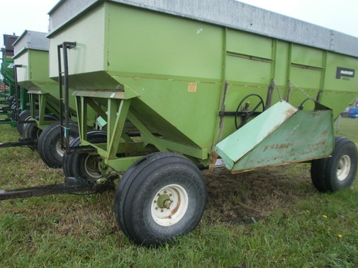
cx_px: 181
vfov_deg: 49.8
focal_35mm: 28
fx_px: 290
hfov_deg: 63.4
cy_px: 133
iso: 100
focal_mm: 4.65
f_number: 2.6
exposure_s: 1/200
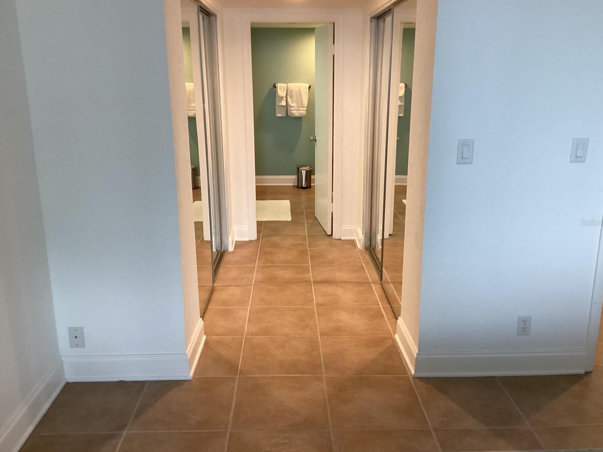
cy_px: 222
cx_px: 307
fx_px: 558
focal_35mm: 32
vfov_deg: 44.2
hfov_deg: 56.8
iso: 160
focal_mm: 3.3
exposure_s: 1/60
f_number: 2.4
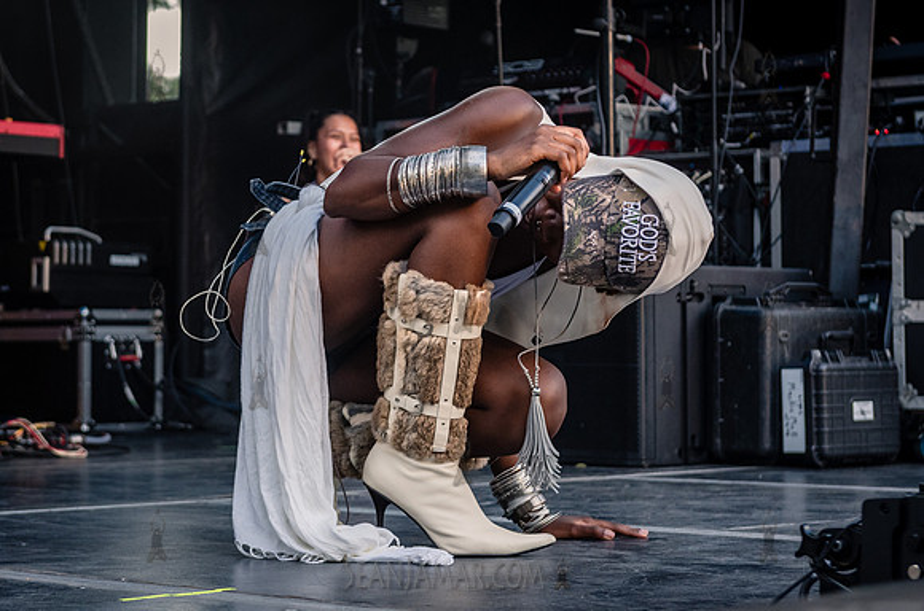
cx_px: 390
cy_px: 190
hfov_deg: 22.3
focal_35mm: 91
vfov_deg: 14.9
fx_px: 2337
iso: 1000
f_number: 4
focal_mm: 62
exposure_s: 1/800
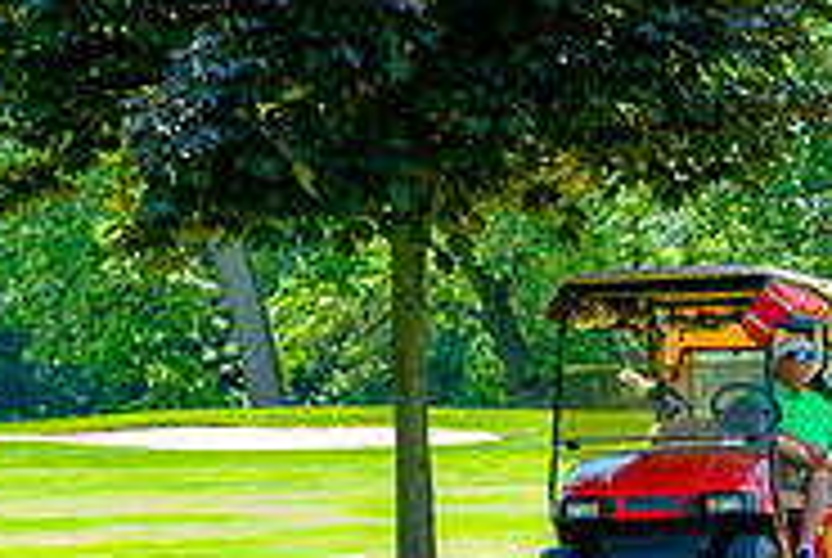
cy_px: 578
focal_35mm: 169
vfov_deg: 8.1
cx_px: 1021
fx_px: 3912
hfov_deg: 11.9
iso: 200
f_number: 5
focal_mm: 35.8
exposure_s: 1/125
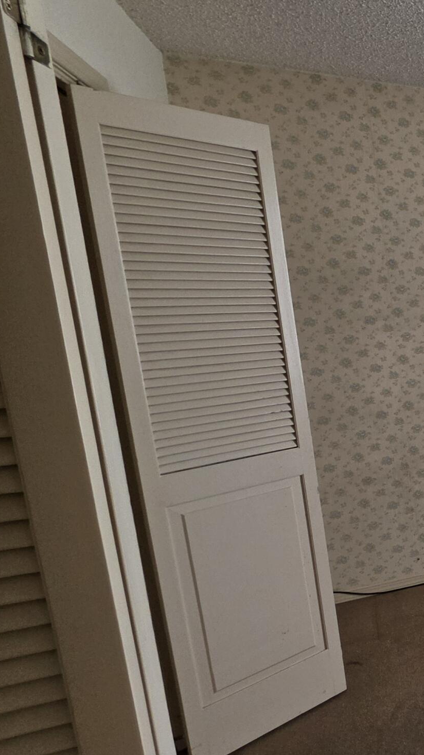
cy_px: 397
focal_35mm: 29
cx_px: 767
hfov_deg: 22.3
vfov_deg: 66.0
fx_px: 580
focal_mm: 2.2
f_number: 1.9
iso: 100
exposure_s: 1/120
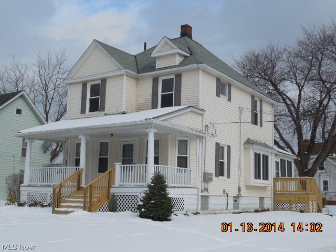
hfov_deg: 38.9
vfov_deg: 29.7
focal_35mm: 49
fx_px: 476
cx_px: 168
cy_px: 126
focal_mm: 8.8
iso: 125
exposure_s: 1/1000
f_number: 4.8
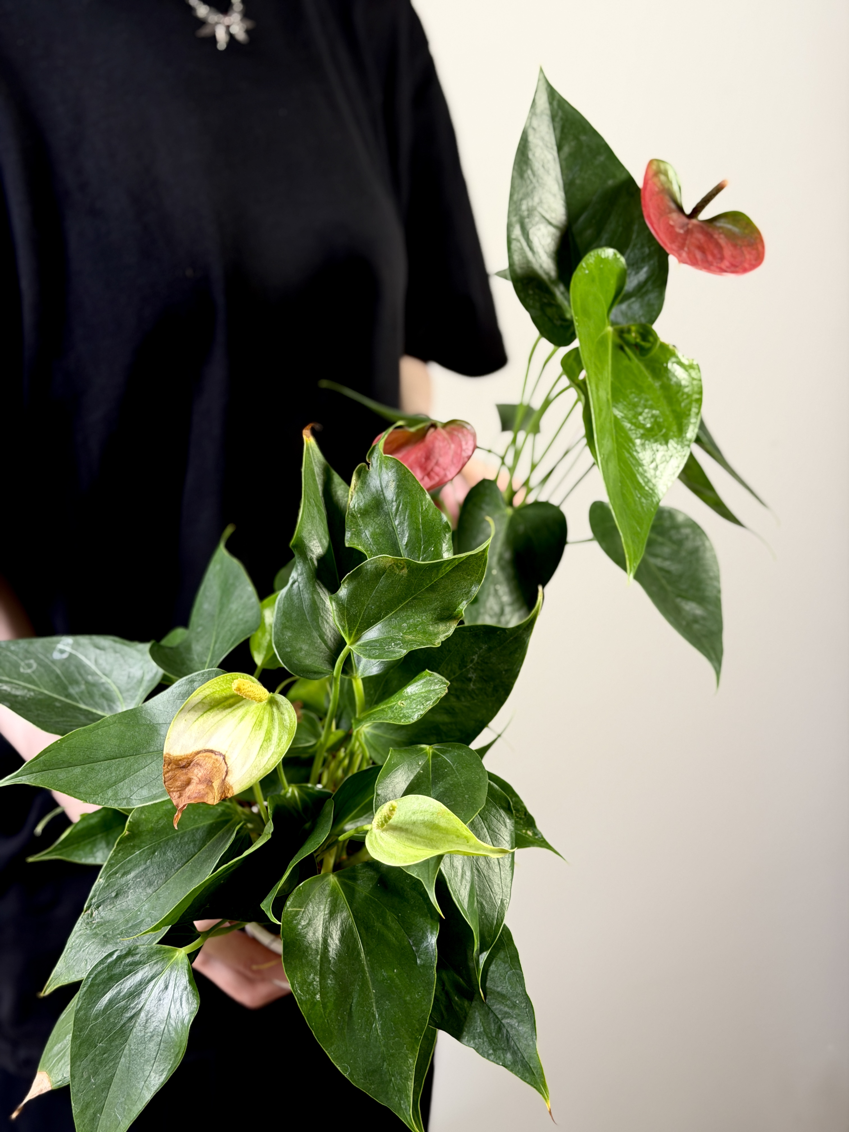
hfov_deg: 30.3
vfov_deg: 39.7
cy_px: 566
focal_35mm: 48
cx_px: 424
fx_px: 1570
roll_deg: -0.5
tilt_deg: -18.2
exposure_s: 1/50
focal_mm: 6.76
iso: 64
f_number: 1.78
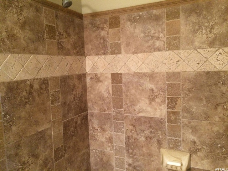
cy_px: 86
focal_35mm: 29
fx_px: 191
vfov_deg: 48.2
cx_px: 114
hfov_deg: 61.7
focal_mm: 4.15
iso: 320
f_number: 2.2
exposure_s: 1/15
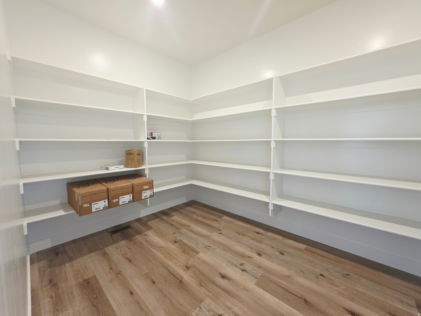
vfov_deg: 89.9
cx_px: 210
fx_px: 158
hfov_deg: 106.2
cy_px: 158
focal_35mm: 13
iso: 200
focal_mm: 2.2
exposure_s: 1/120
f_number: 1.9
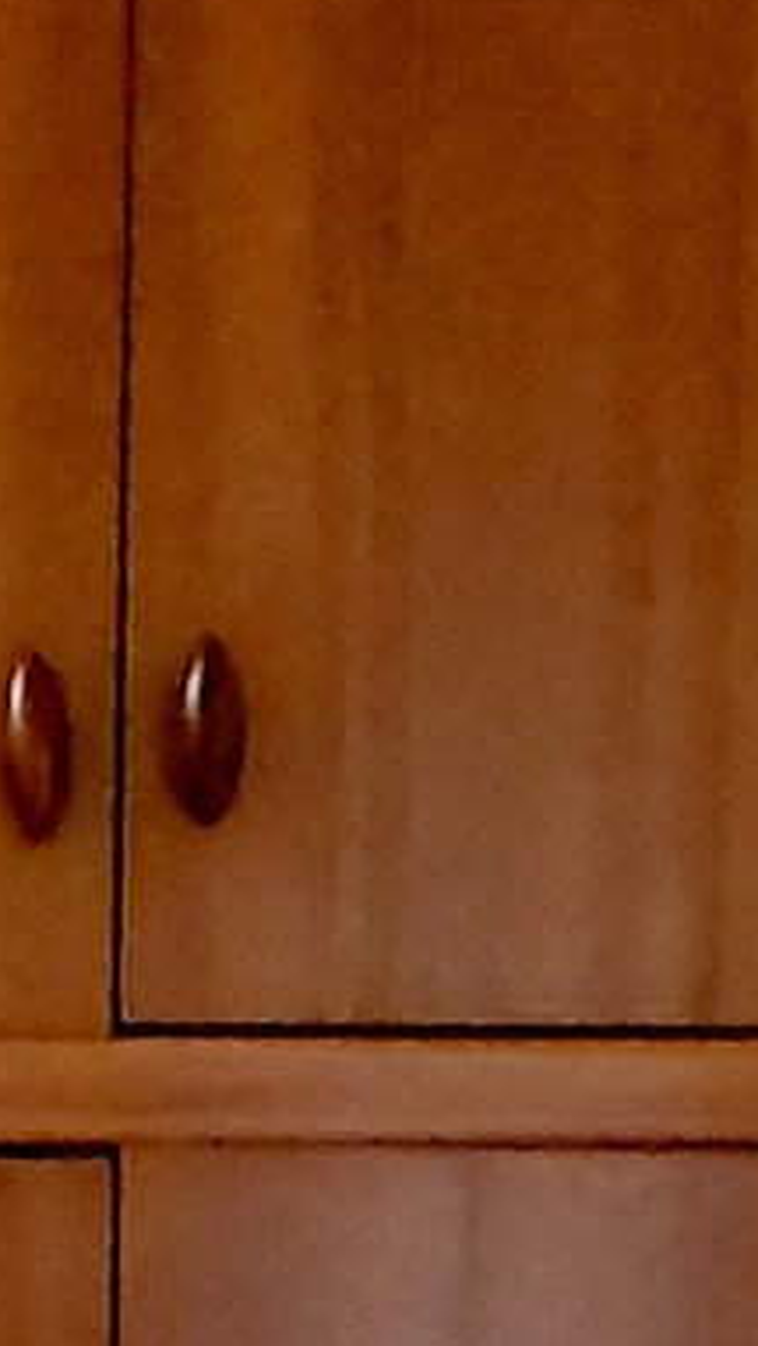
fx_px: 2714
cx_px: -78
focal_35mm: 76
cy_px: 1751
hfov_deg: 15.5
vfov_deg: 24.3
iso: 640
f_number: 2.2
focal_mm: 1.74
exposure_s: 1/20
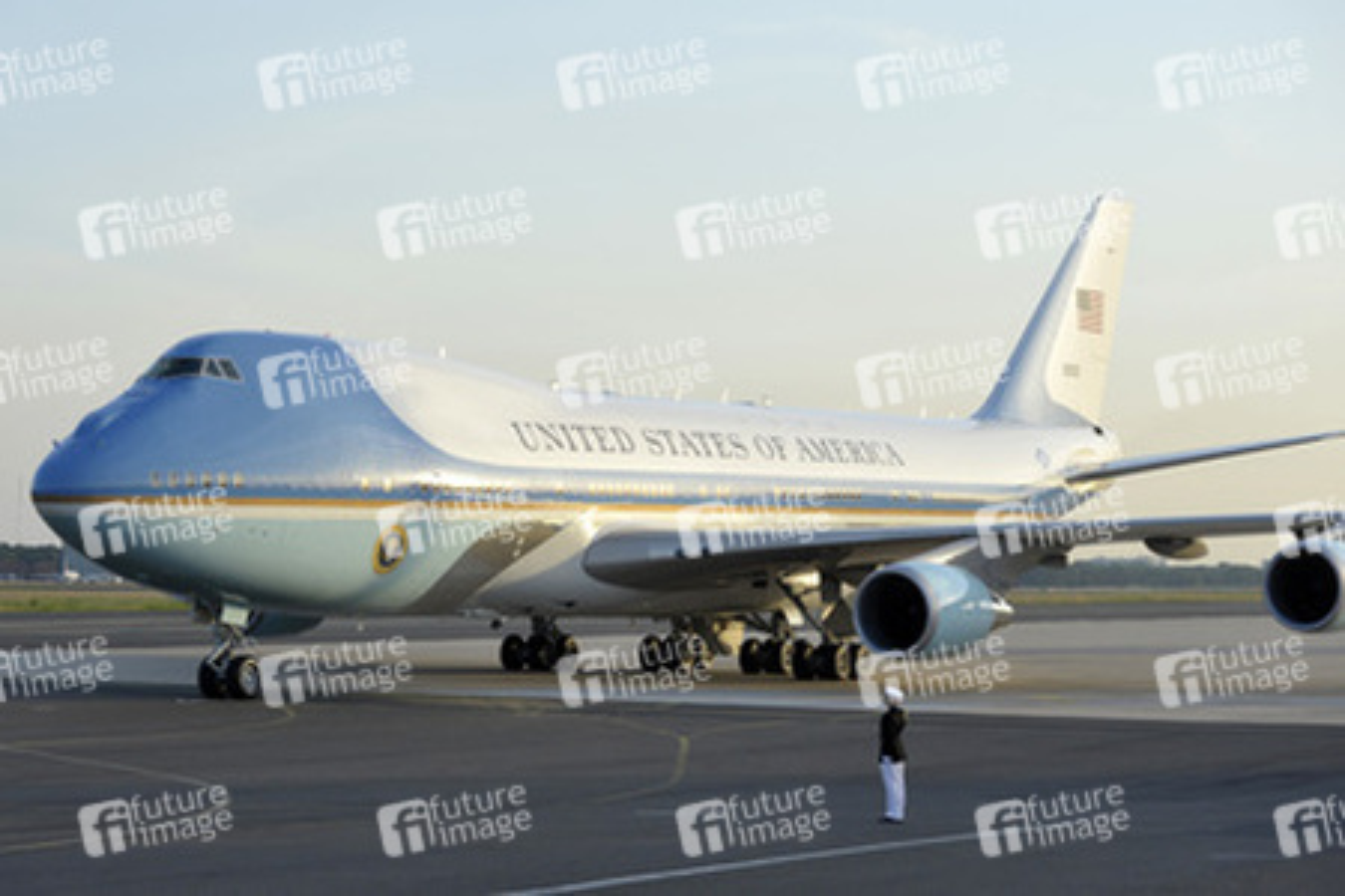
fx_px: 2989
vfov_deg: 17.1
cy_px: 448
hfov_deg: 25.4
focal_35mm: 80
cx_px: 672
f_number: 5.6
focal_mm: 80
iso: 1000
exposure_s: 1/1600
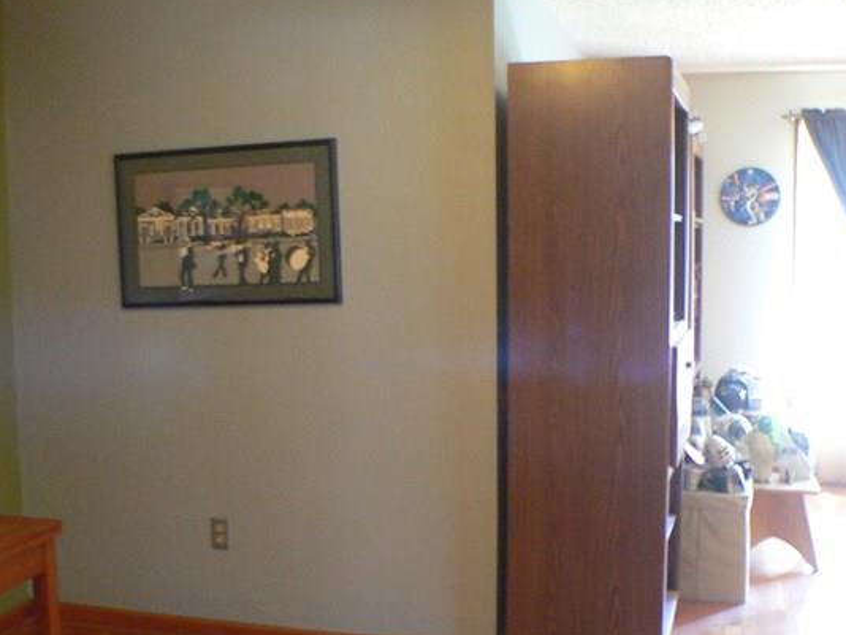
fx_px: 1687
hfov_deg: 28.1
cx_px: 353
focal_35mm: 69
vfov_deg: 21.3
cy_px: 386
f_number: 2.8
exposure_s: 1/4
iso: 200
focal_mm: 6
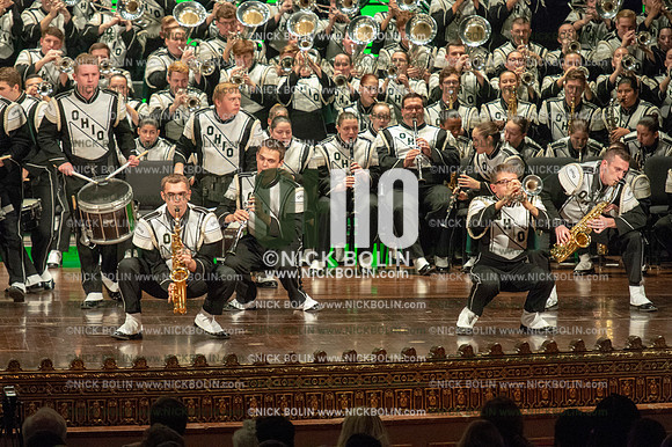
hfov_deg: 9.0
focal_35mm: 230
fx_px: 4291
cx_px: 336
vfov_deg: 6.0
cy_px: 224
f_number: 5.6
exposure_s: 1/320
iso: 8000
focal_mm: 230
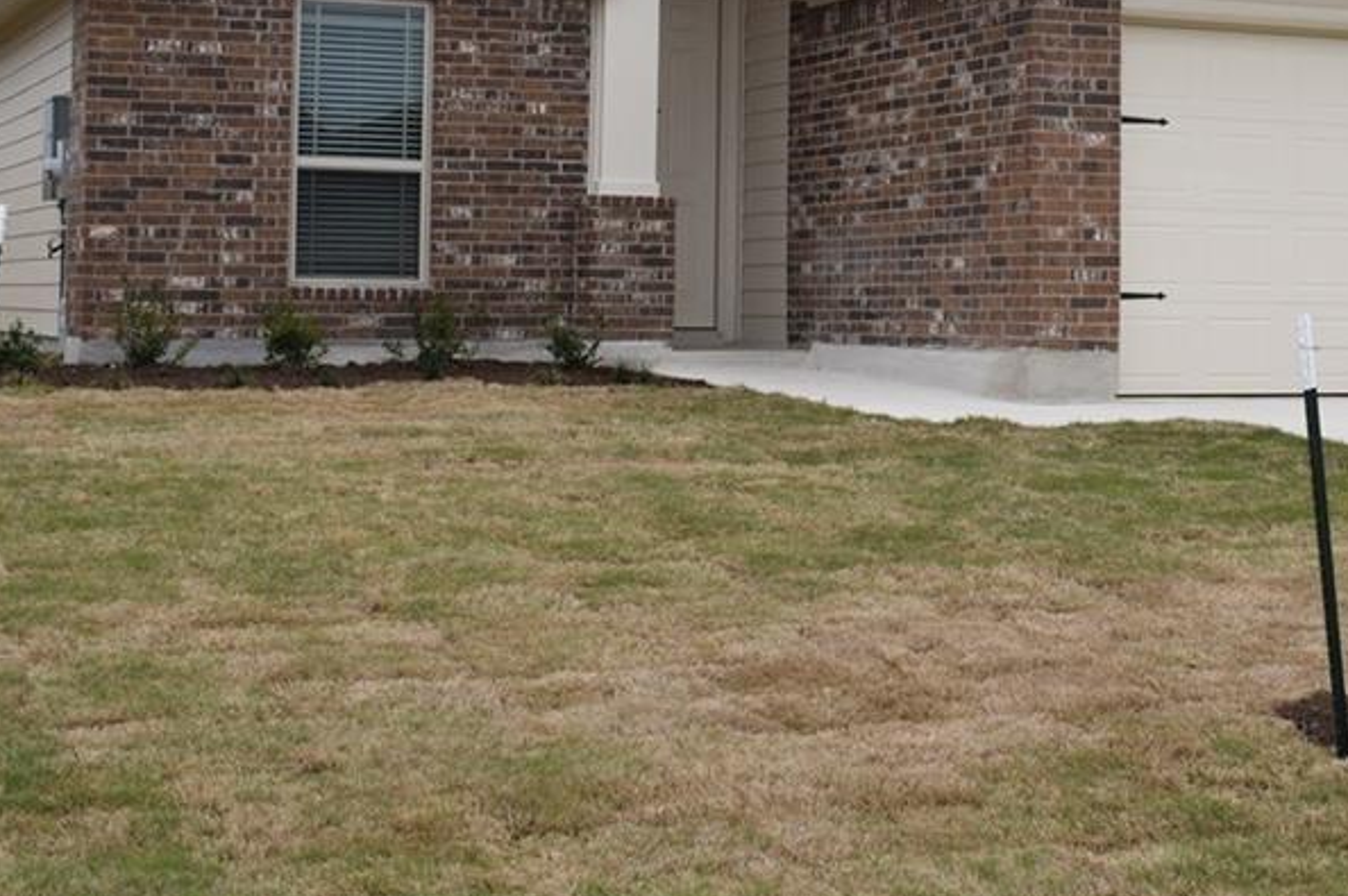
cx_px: 926
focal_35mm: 70
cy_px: 179
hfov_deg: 28.7
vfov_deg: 19.3
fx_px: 2614
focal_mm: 27
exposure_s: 1/320
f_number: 9
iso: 200
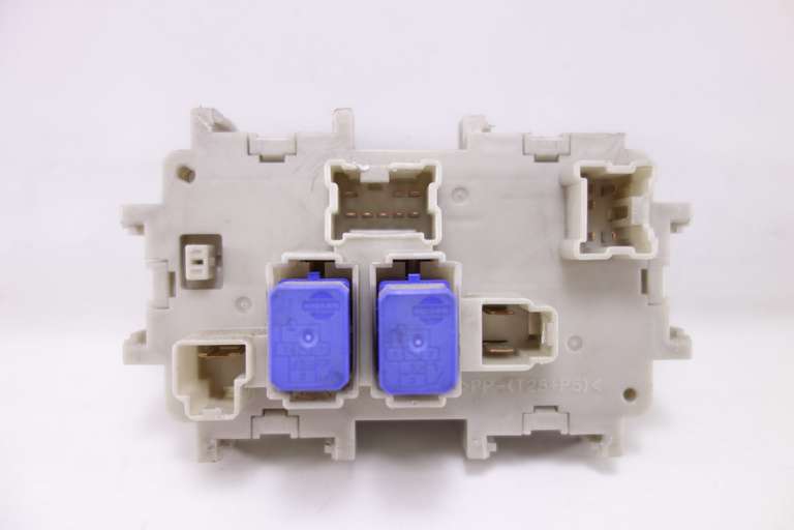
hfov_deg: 65.5
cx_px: 397
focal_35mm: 28
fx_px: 618
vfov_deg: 46.4
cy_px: 265
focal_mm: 10.4
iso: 125
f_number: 2
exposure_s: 1/100
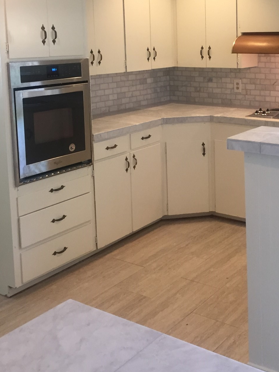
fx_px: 505
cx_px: 219
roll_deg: +0.4
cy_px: 101
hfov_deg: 30.2
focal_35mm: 47
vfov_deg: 39.5
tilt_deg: -7.4
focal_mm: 4.15
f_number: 2.2
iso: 100
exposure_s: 1/30
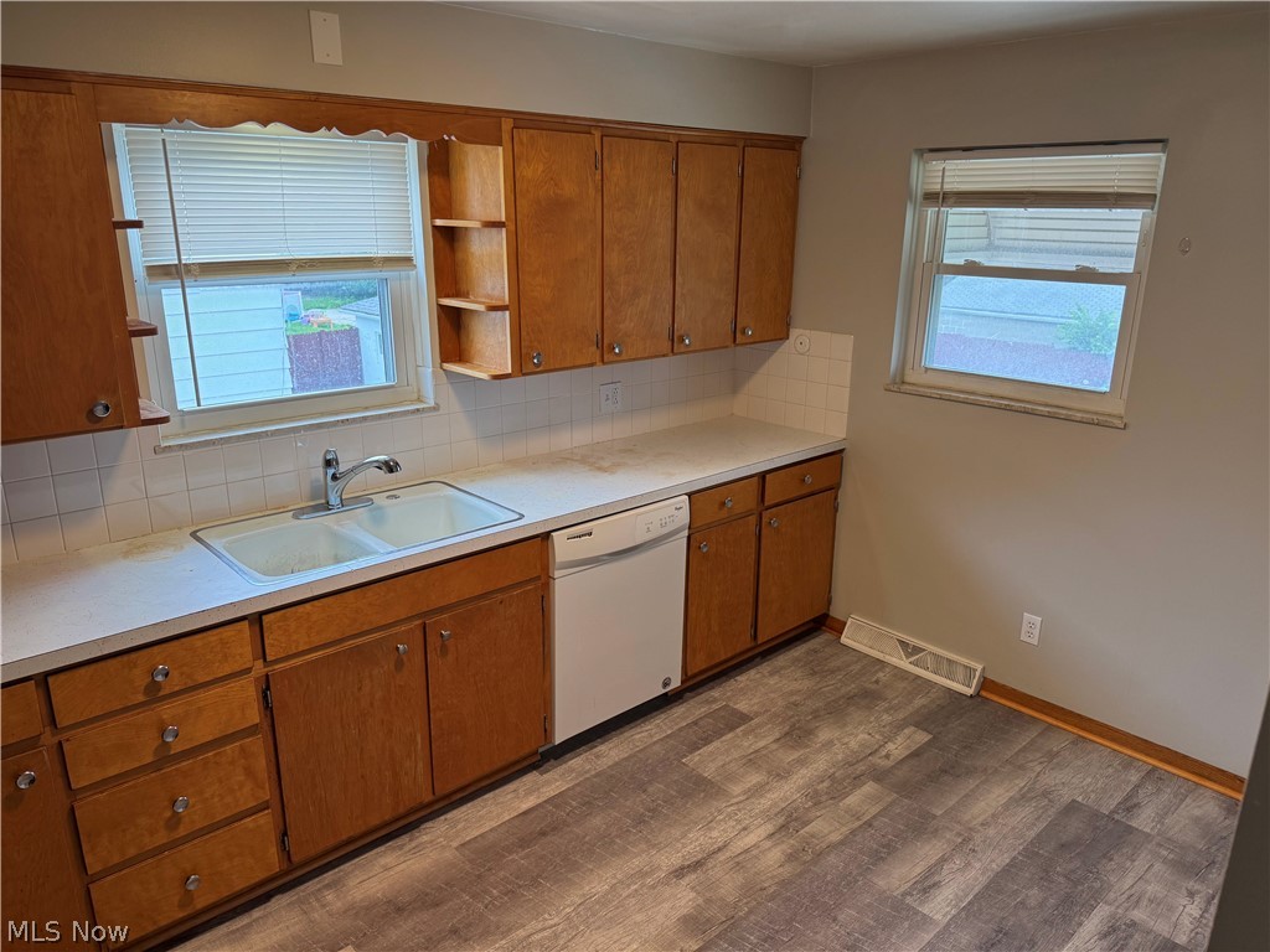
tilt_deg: -16.8
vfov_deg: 56.8
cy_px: 476
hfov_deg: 71.6
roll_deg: -0.8
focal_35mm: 24
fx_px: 881
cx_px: 635
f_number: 1.78
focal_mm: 6.76
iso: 125
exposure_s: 1/120
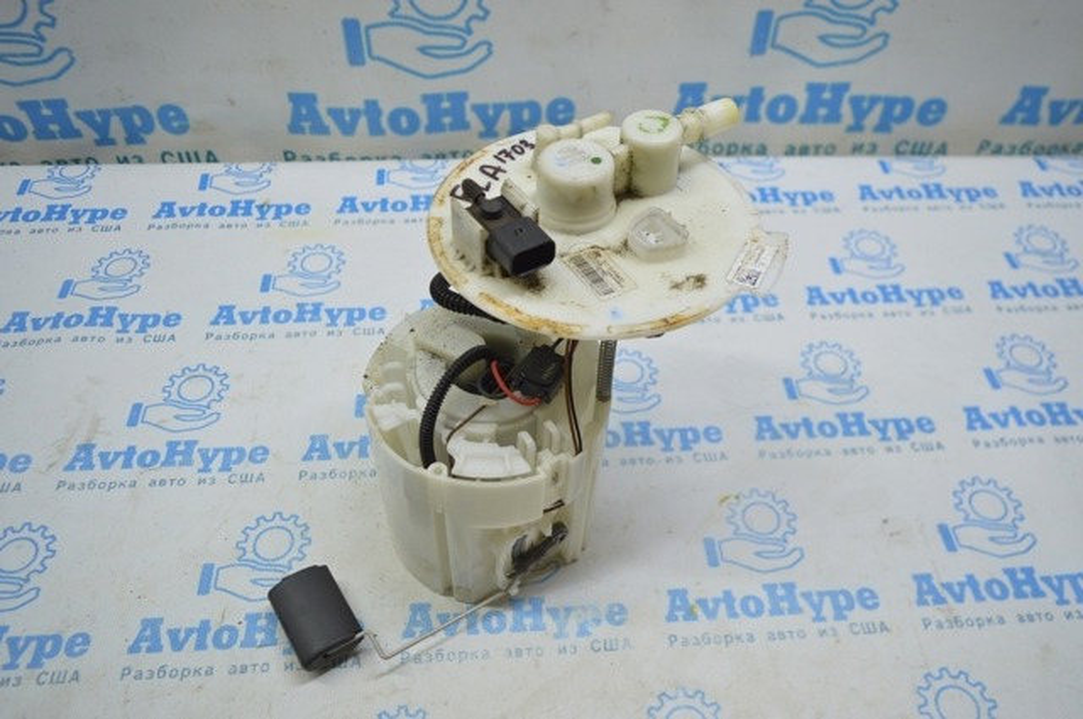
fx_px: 901
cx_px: 542
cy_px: 360
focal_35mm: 30
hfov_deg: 62.0
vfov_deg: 43.5
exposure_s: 1/100
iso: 400
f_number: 3.5
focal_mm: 20
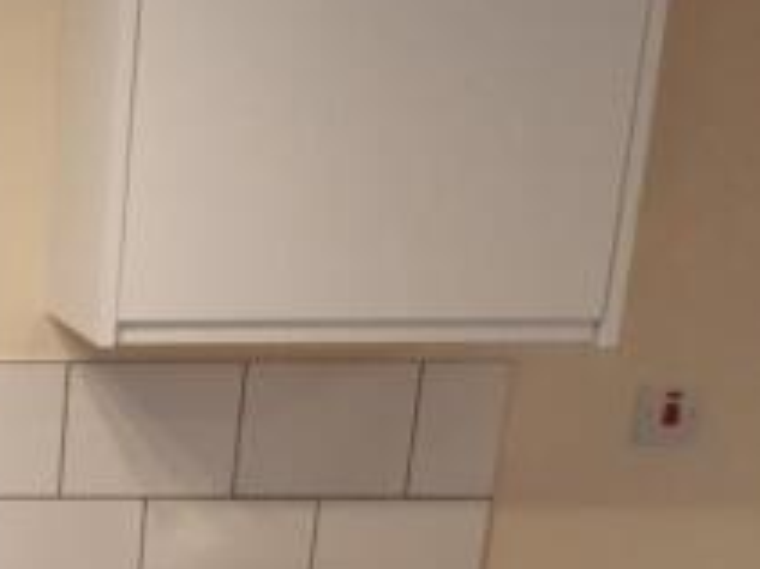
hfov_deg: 23.4
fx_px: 1580
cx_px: -272
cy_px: 567
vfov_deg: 19.8
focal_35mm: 72
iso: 80
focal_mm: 3.93
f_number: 1.7
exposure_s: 1/50
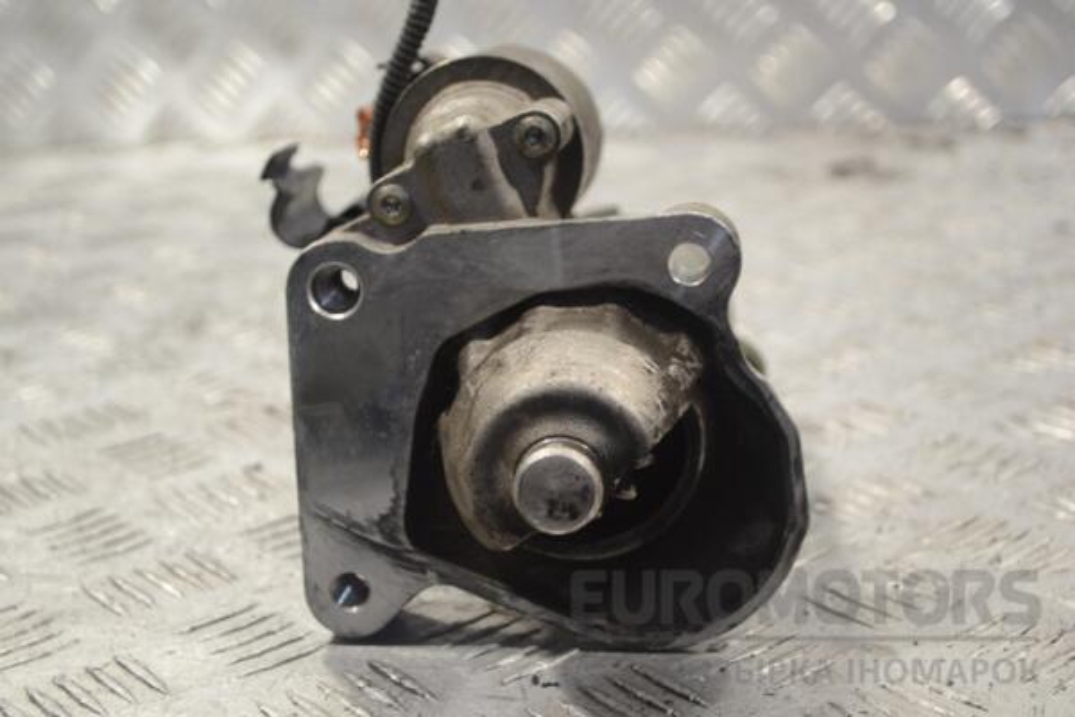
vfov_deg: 21.6
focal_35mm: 63
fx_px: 1881
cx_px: 538
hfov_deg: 31.9
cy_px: 358
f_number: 5.3
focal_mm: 42
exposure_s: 1/30
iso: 250
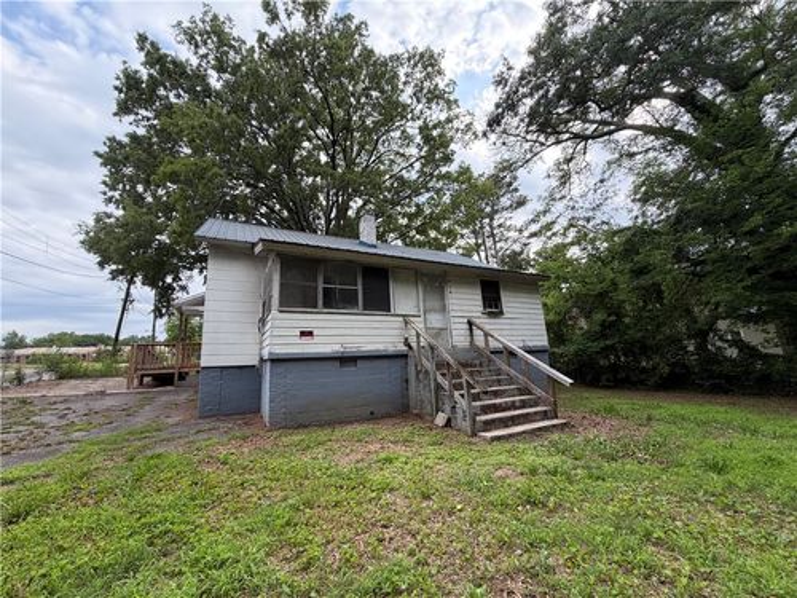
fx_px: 322
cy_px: 299
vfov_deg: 85.7
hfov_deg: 102.1
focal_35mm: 14
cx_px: 398
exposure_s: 1/353
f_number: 2.2
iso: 50
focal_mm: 2.22
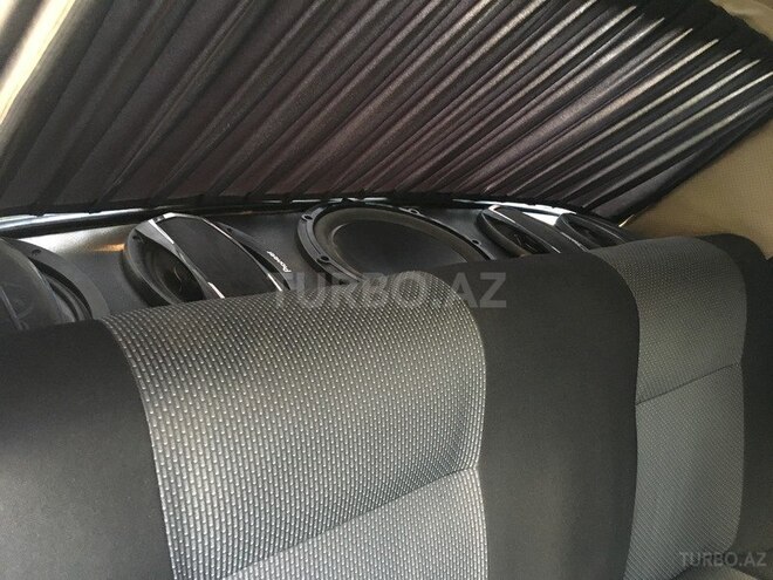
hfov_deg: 61.7
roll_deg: -15.3
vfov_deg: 48.2
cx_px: 386
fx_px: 648
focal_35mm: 29
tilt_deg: -24.4
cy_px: 290
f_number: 2.2
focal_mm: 4.15
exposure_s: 1/17
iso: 400
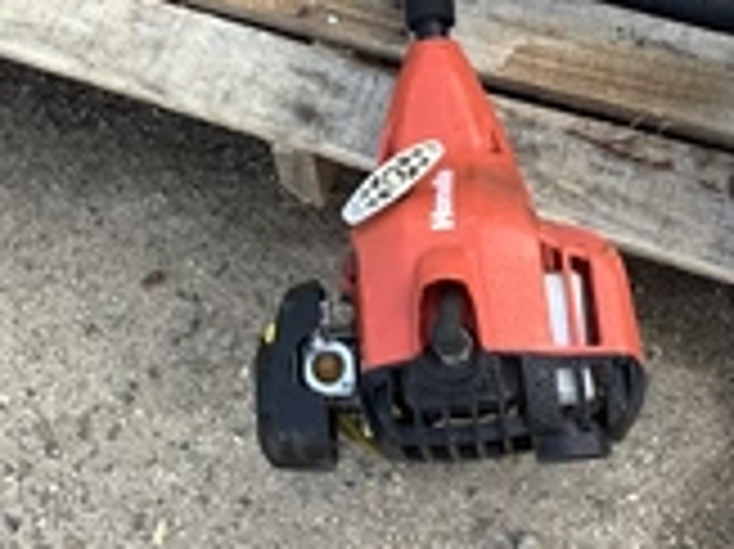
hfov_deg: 25.7
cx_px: 351
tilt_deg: -67.7
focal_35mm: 76
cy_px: 68
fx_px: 1610
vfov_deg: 19.1
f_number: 2.4
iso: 32
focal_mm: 3.3
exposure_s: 1/120
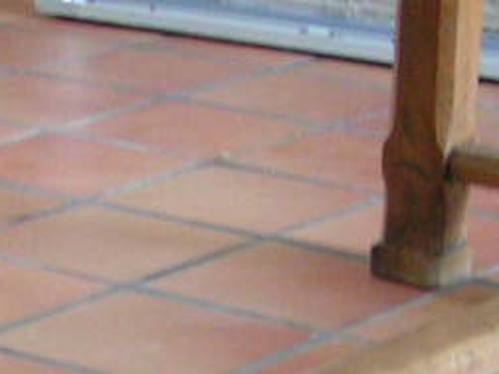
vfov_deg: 7.5
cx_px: -135
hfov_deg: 10.1
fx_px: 2782
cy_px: 665
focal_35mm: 193
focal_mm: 5.8
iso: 160
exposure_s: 1/40
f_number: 2.8
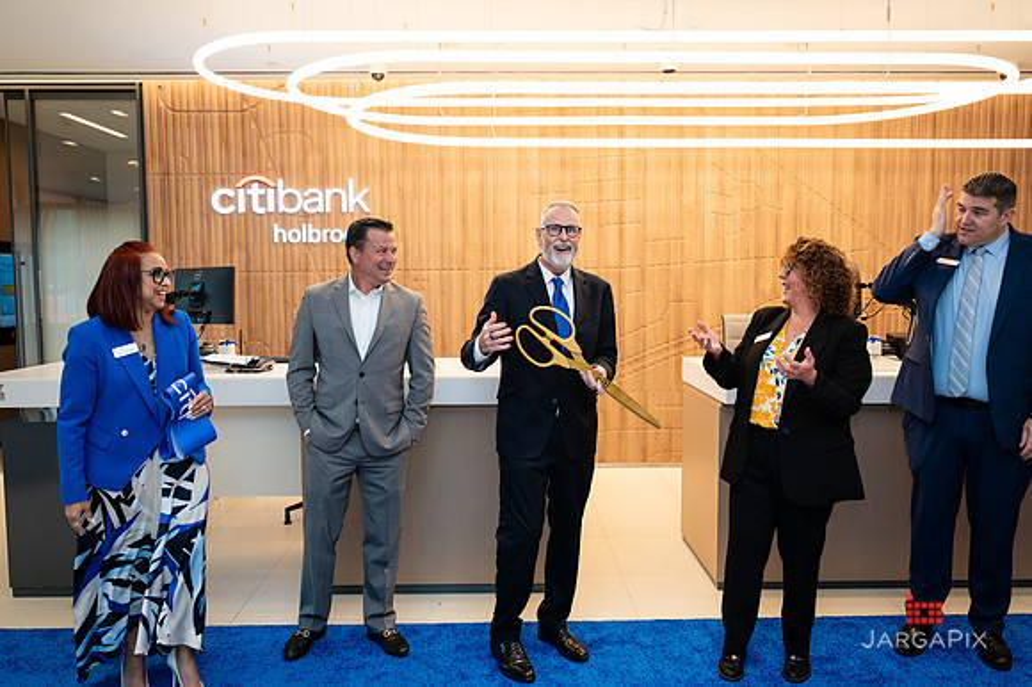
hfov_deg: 64.3
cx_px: 516
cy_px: 344
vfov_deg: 45.4
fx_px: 820
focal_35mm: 29
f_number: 3.5
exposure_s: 1/200
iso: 500
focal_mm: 28
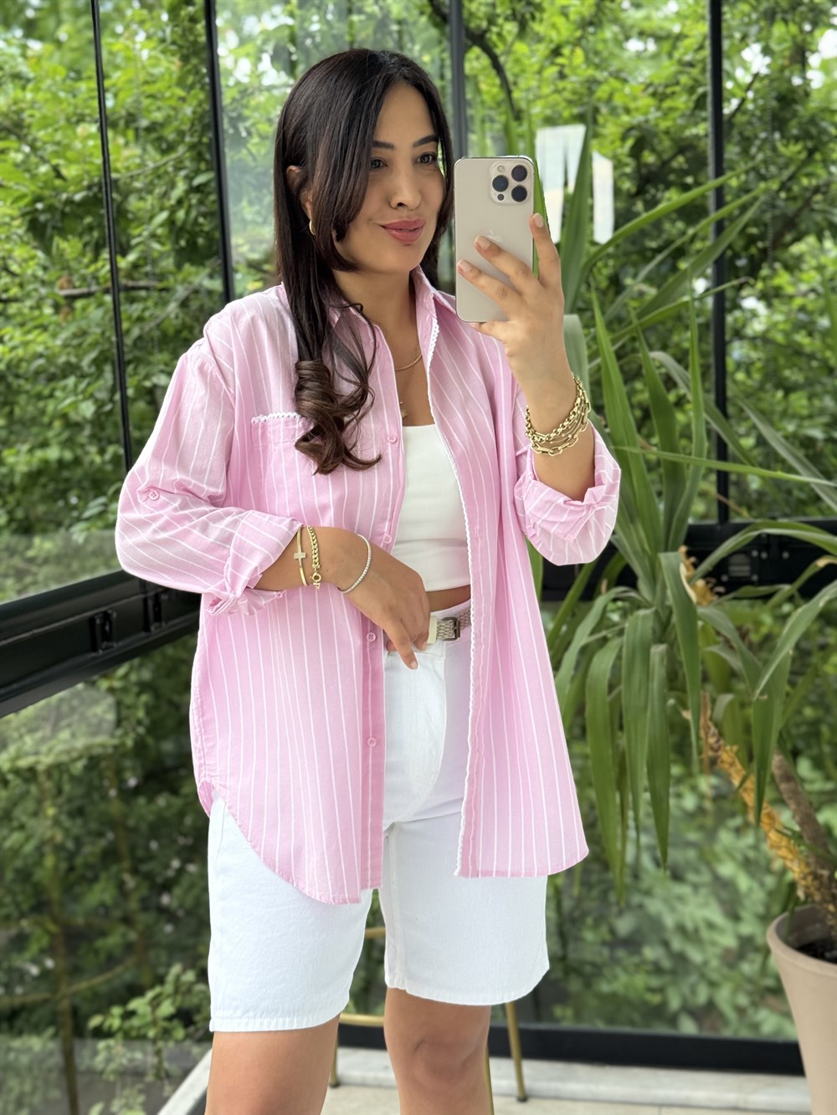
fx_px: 1547
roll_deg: +3.0
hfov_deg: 30.3
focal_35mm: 48
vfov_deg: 39.7
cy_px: 558
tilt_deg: -19.4
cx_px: 418
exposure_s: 1/227
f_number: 1.78
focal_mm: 6.76
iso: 160
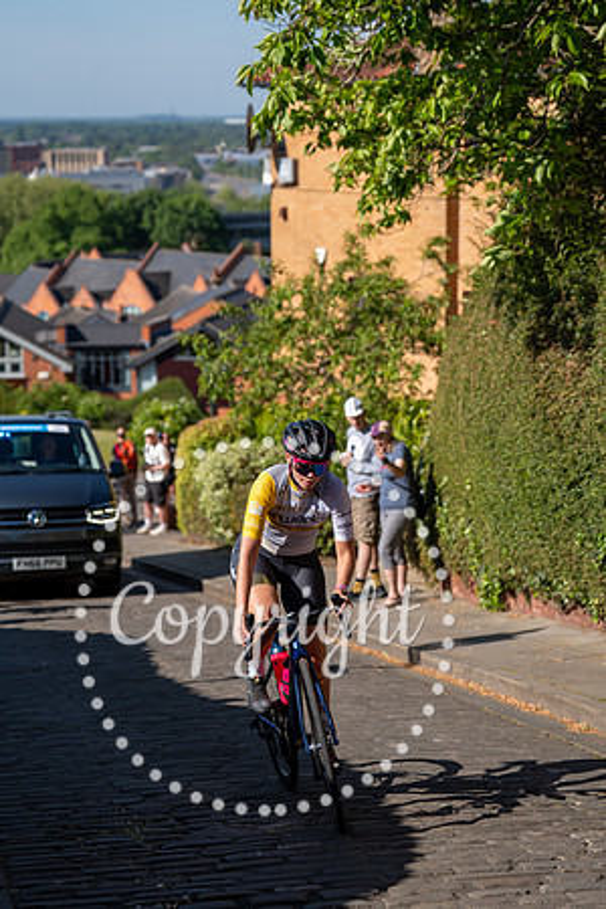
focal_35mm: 79
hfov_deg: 17.3
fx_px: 1995
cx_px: 303
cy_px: 454
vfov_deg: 25.7
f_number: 3.5
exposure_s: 1/1000
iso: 100
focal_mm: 79
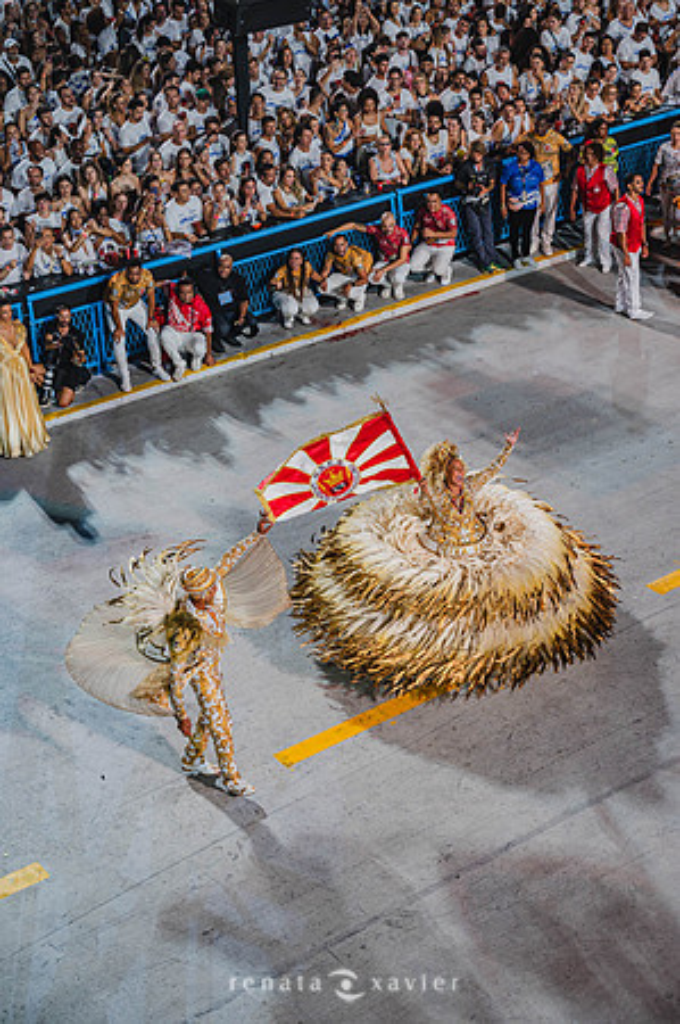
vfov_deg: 34.5
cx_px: 340
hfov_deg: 23.3
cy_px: 512
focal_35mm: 58
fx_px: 1647
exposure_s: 1/400
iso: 1250
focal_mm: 58
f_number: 4
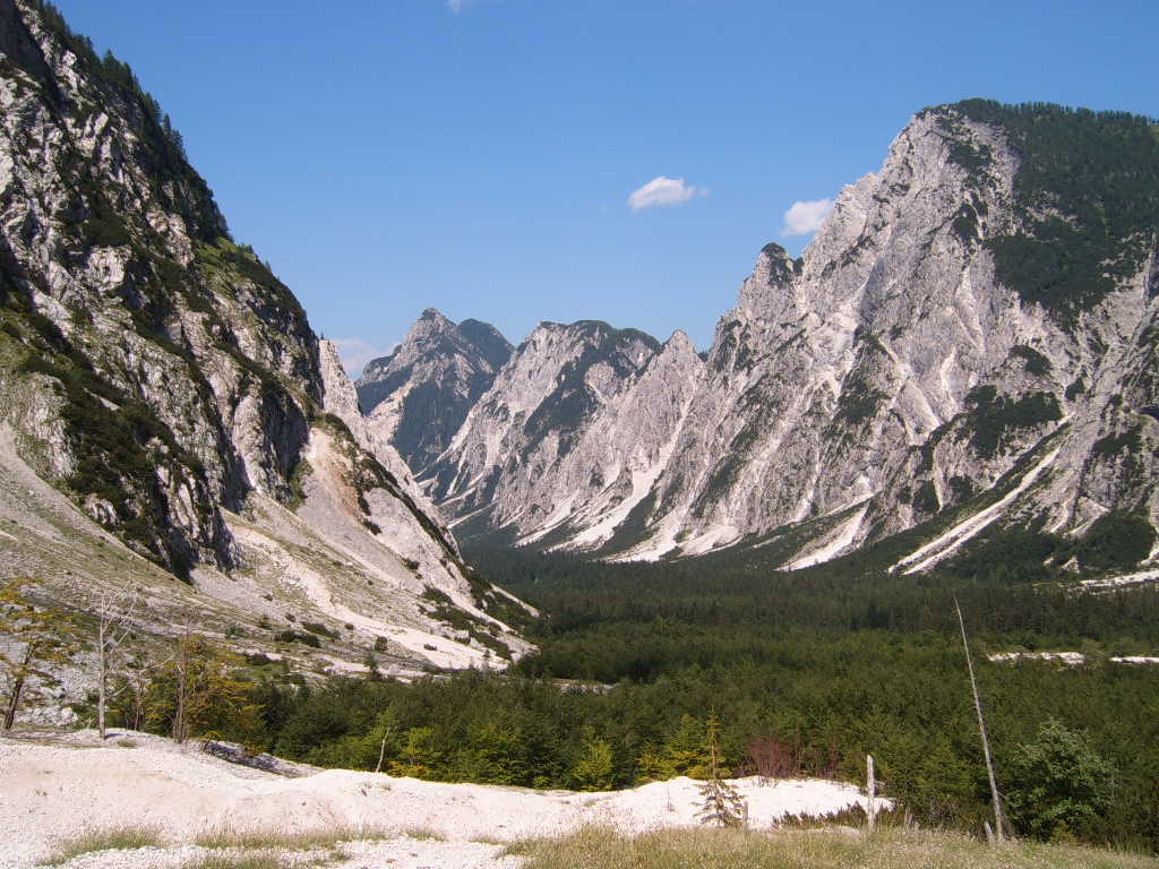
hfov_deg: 50.1
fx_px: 1239
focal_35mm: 37
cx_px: 580
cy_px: 434
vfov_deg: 38.7
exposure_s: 1/350
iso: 63
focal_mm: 6.2
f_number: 6
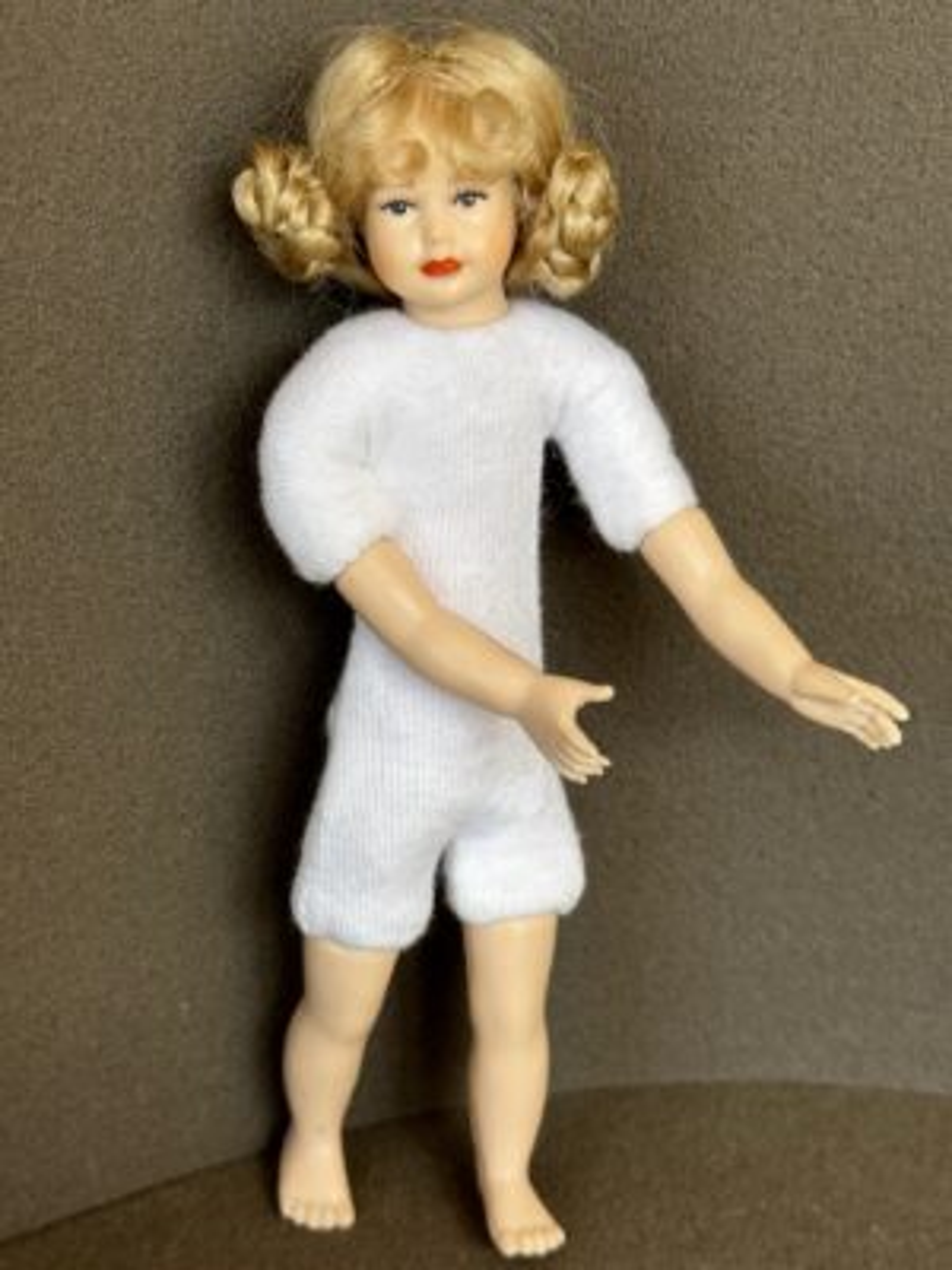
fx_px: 1760
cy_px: 635
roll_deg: +0.0
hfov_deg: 30.3
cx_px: 476
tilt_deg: -24.1
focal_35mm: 48
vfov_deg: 39.7
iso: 64
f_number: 1.78
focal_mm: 6.86
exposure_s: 1/382
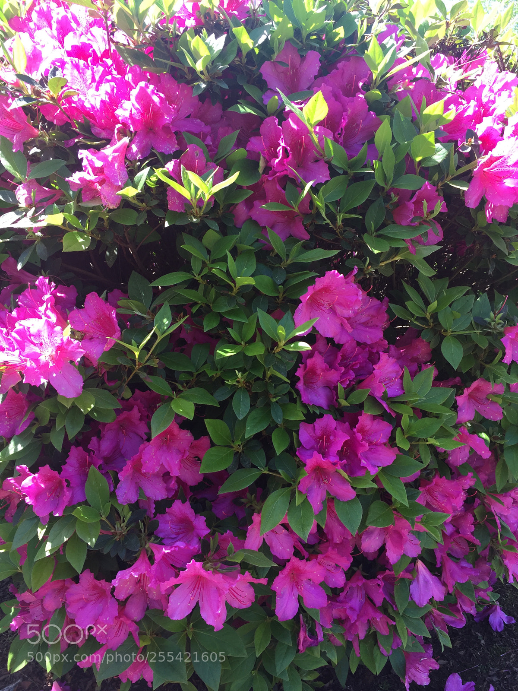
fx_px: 579
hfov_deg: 48.2
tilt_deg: -3.8
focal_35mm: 29
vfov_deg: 61.7
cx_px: 259
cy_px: 346
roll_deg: -0.5
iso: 32
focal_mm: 4.15
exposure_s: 1/204
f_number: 2.2
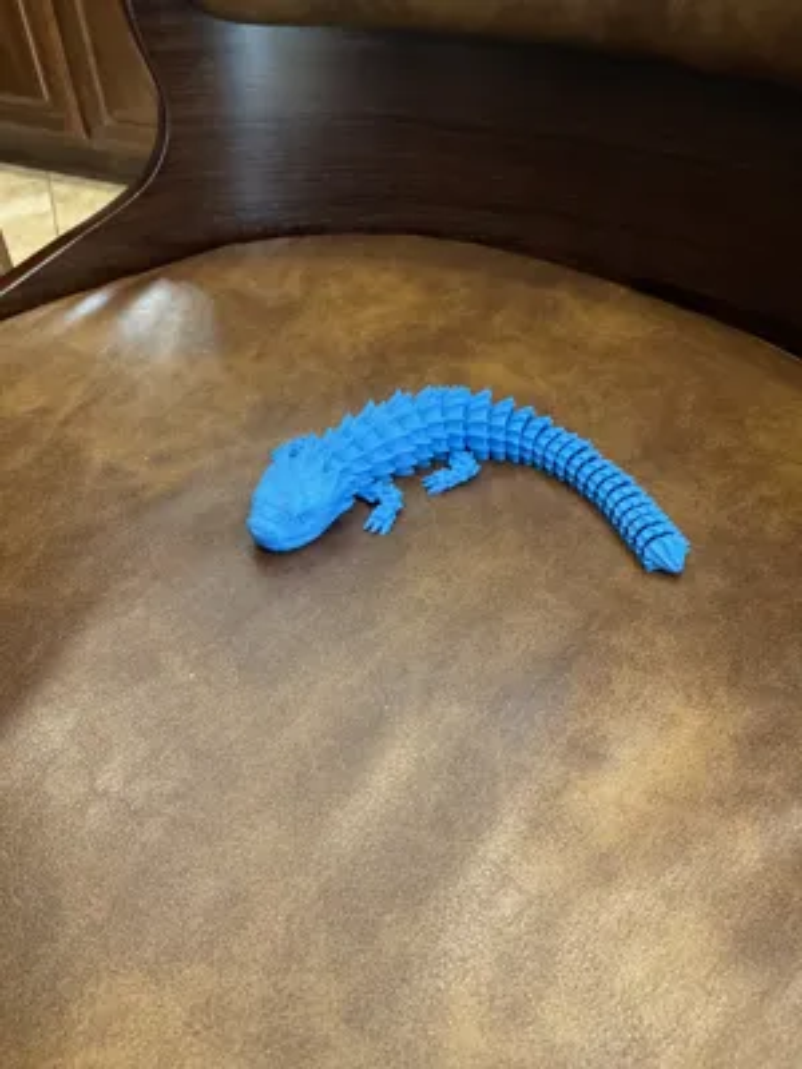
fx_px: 896
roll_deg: +3.2
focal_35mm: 29
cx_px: 401
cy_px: 534
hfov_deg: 48.2
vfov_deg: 61.7
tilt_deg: -43.3
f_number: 1.8
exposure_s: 1/40
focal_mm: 3
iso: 200
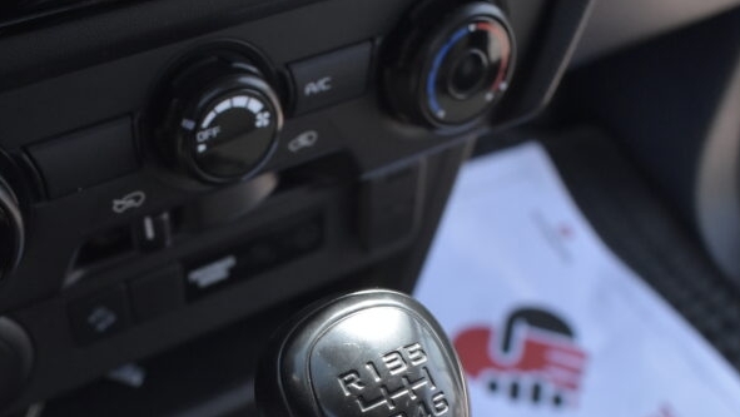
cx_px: 318
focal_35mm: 49
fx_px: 962
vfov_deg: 23.4
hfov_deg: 42.0
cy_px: 426
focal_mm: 18
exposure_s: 1/2000
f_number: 3.5
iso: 1600
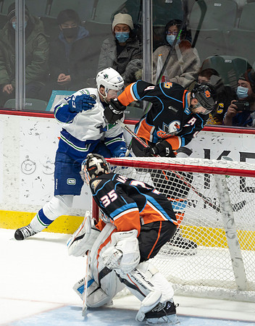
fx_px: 8239
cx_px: 92
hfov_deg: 1.8
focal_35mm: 861
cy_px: 163
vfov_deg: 2.3
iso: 1600
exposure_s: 1/640
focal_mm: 600
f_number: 4
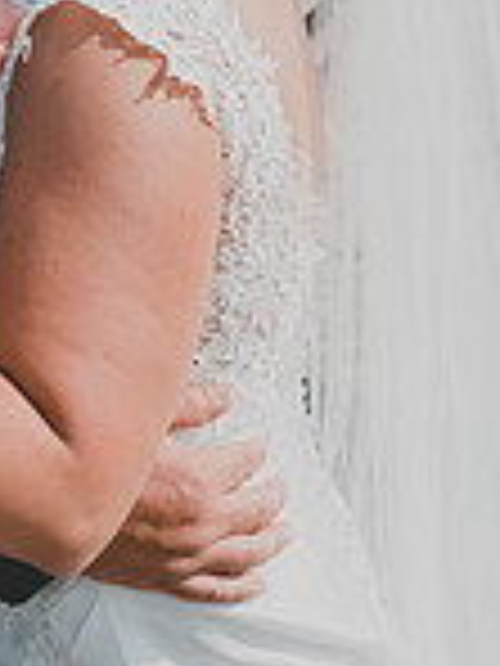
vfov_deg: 22.1
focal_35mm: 86
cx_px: -16
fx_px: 1656
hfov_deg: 16.8
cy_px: 27
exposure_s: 1/320
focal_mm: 29.5
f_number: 6.3
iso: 100
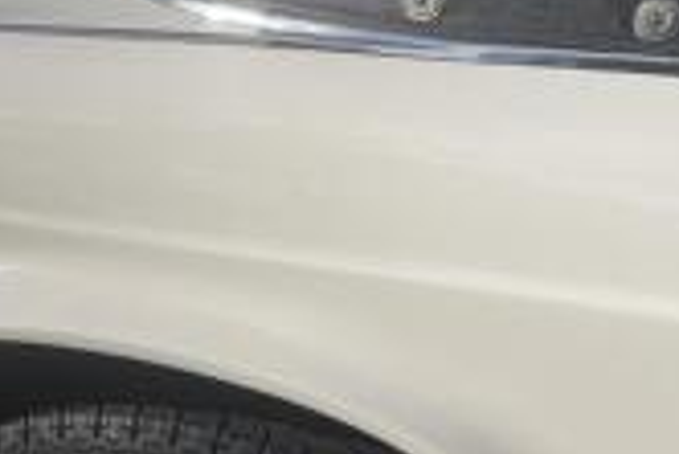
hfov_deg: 30.3
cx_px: 151
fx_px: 1227
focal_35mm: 65
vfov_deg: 20.1
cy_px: 483
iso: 50
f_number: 1.6
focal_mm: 4.2
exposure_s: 1/10753
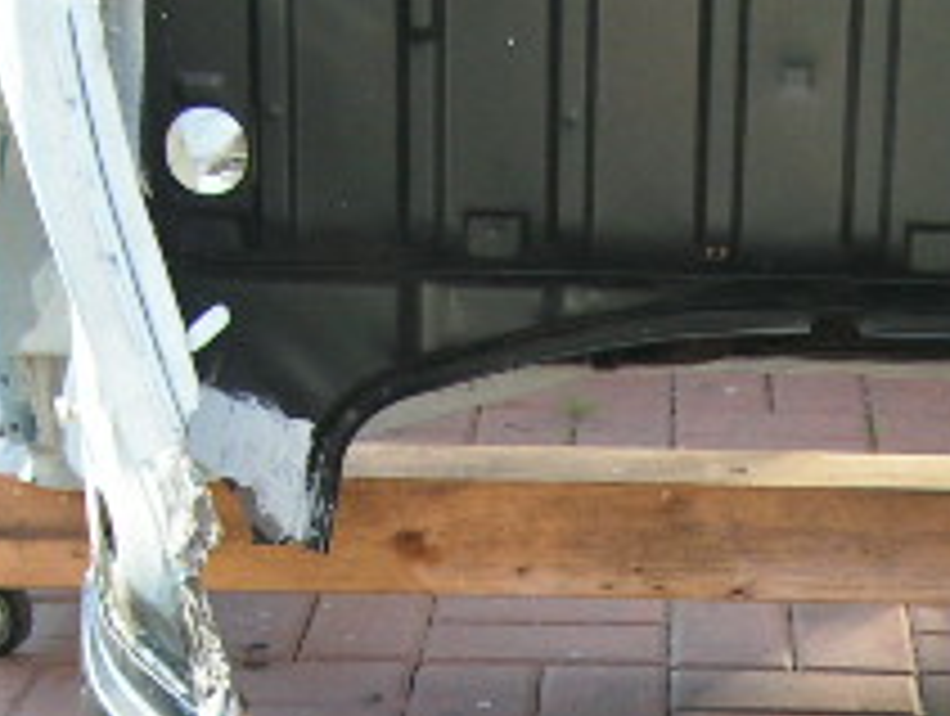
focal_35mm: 115
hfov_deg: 16.9
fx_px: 3161
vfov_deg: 12.7
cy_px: 784
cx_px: 828
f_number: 2.8
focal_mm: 6.3
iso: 64
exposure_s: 1/40
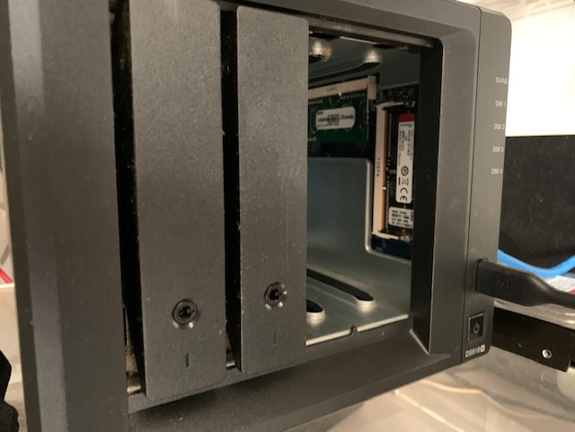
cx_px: 288
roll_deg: +0.8
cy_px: 216
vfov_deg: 53.1
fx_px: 432
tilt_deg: -9.9
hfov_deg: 67.3
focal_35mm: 26
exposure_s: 1/19
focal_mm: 4.25
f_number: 1.8
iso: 800
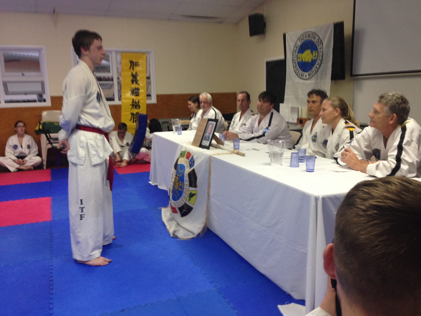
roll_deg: +0.5
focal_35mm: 33
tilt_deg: -11.2
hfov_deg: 55.4
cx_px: 210
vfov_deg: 42.9
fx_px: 401
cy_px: 158
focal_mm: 4.12
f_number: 2.4
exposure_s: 1/20
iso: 125
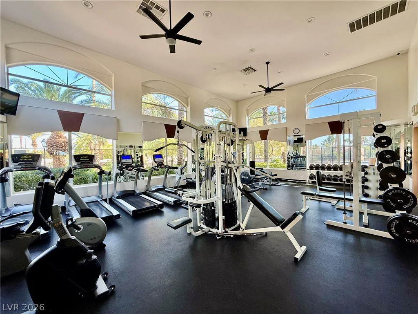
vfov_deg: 85.7
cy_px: 157
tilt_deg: -0.2
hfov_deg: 102.1
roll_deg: +1.3
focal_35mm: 14
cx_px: 209
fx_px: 169
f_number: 2.2
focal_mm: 2.22
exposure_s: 1/99
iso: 80
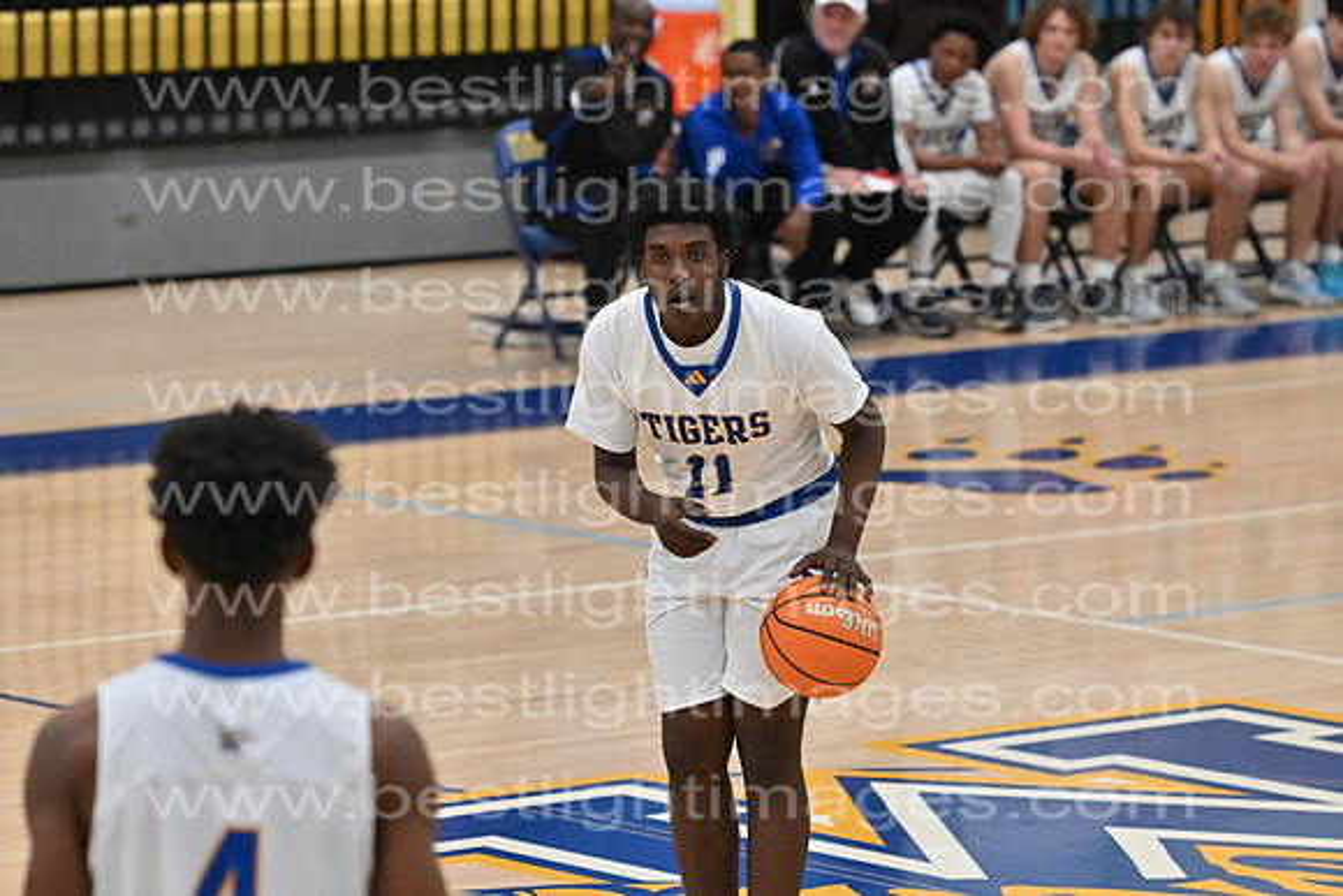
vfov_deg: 6.8
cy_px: 448
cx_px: 672
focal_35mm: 202
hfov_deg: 10.2
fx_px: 7537
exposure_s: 1/800
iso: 4000
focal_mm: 135
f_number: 4
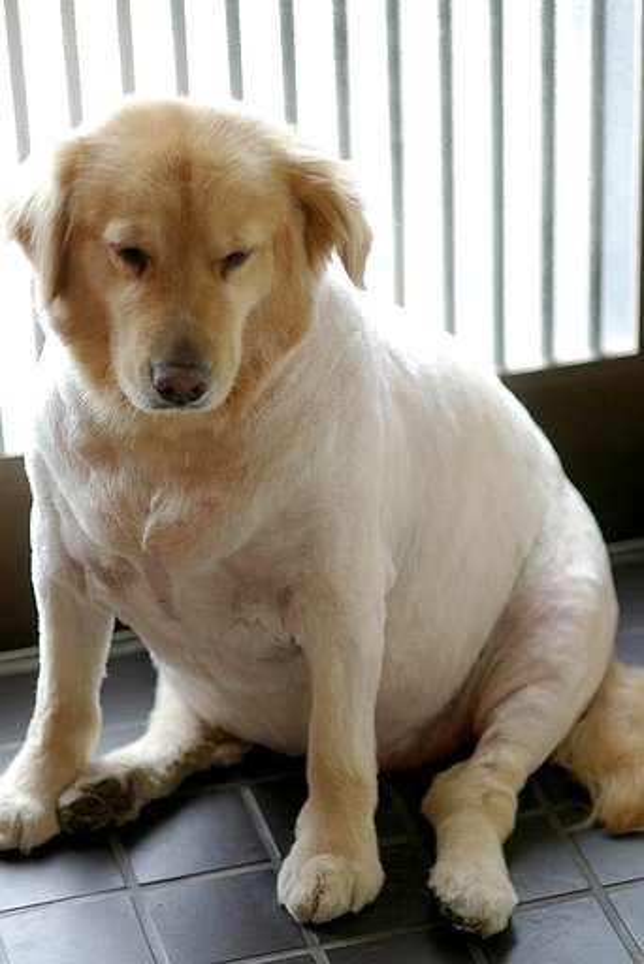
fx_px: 3095
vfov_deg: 17.7
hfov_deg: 11.9
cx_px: 322
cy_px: 482
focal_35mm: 116
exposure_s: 1/125
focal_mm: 77
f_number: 2.2
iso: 200
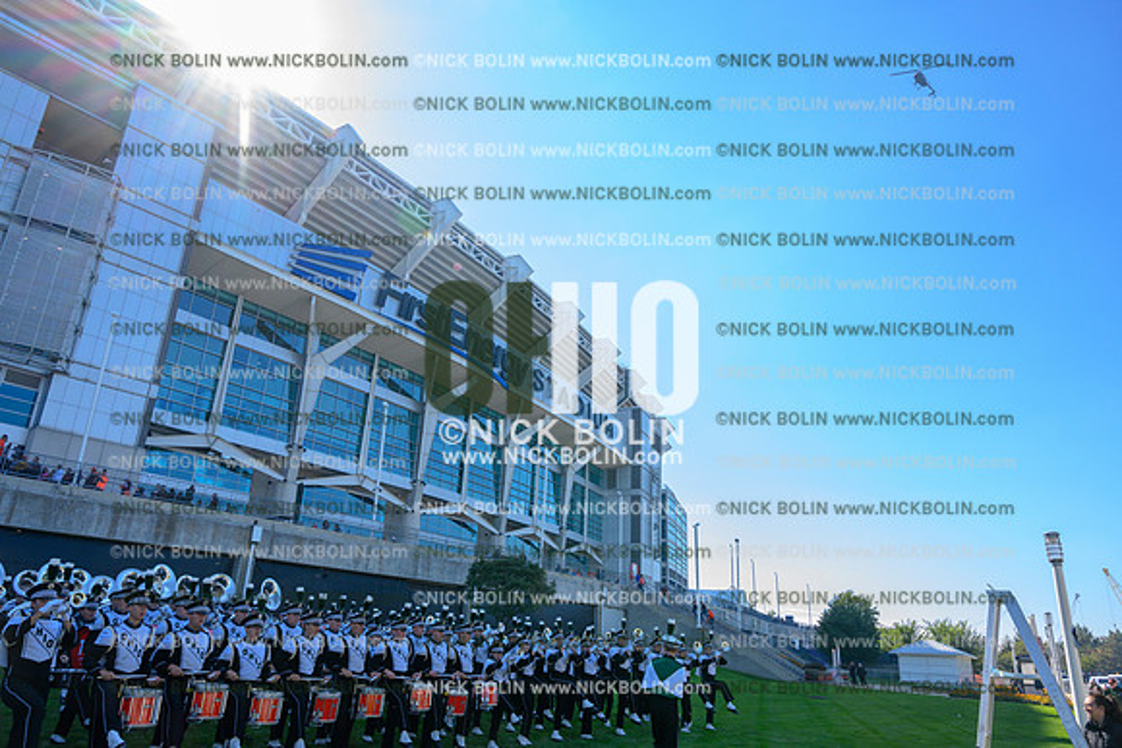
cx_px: 561
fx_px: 748
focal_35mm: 24
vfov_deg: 53.2
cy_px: 374
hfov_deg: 73.7
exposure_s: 1/640
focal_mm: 24
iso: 800
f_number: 8
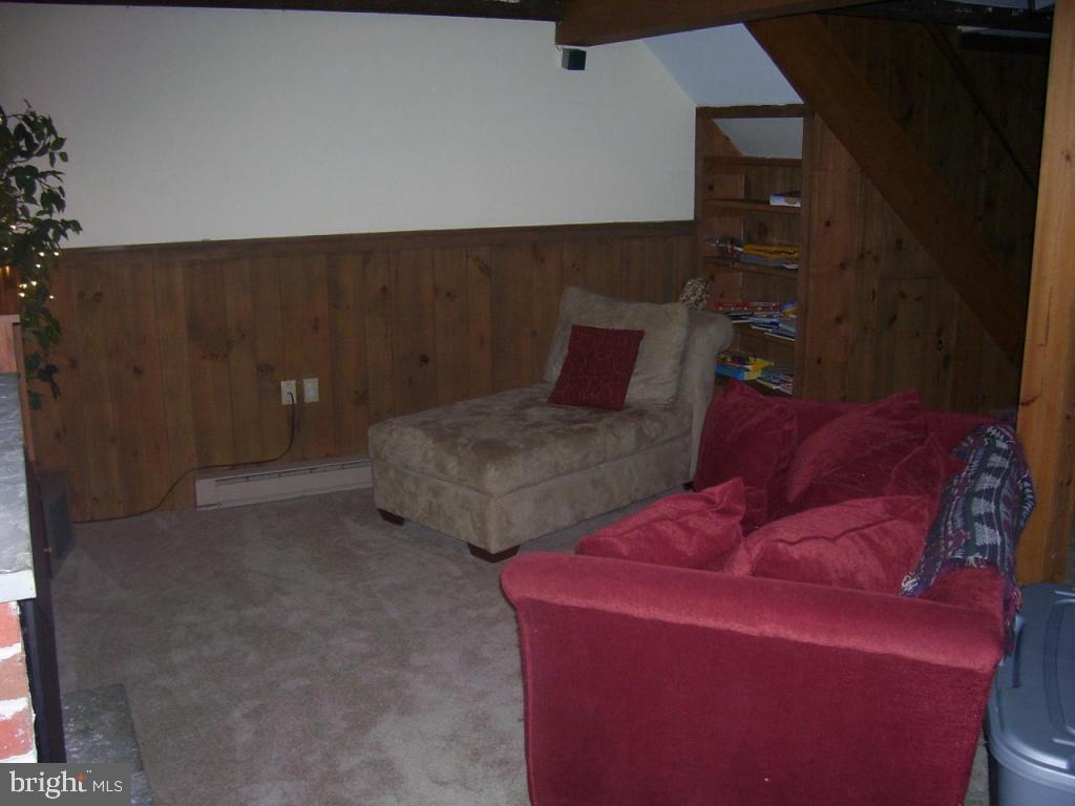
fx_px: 1056
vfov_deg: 41.8
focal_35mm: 34
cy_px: 403
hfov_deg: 54.0
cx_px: 538
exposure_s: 1/60
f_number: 2.7
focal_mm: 5.6
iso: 125
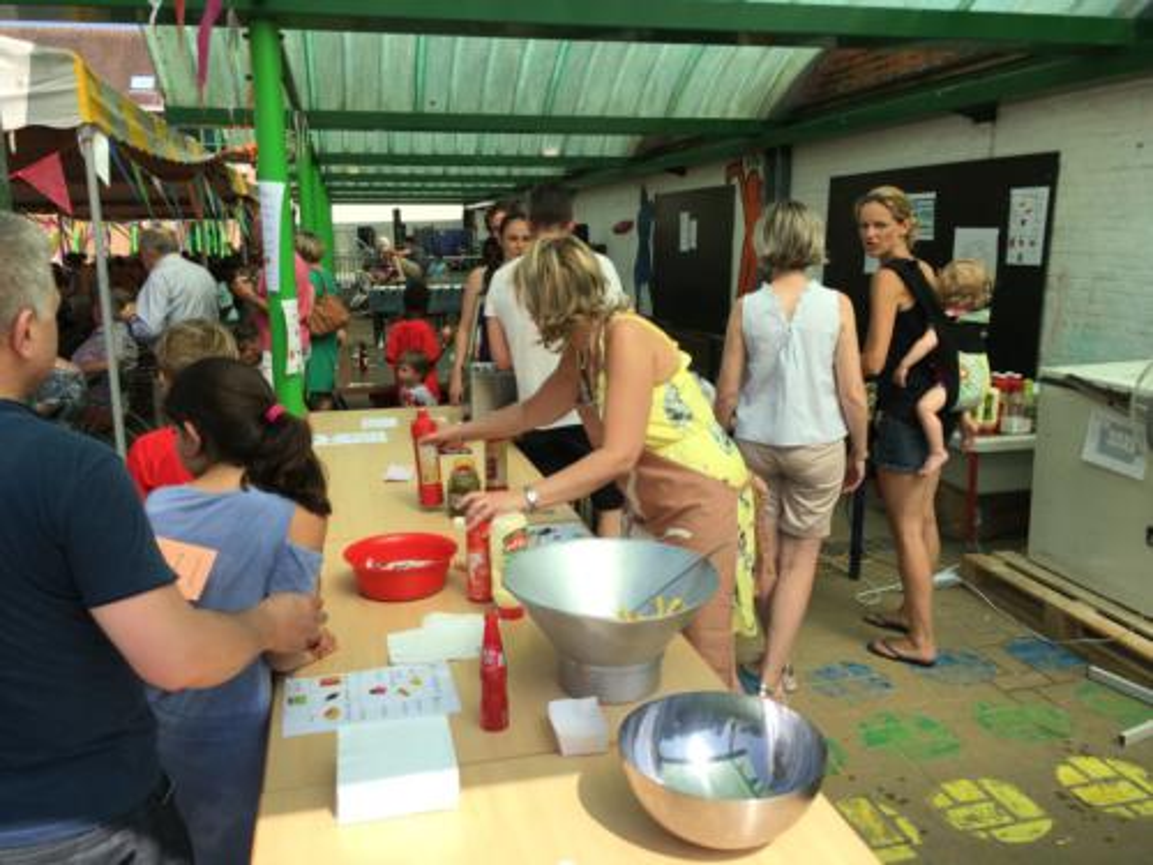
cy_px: 432
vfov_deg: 48.2
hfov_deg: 61.7
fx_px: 966
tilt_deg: -10.1
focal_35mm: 29
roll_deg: -0.8
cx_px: 576
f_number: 2.2
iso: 25
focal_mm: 4.15
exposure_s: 1/1241
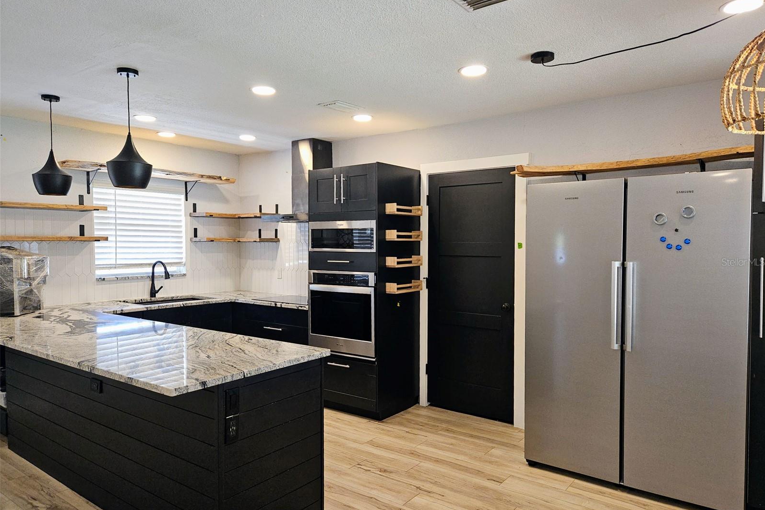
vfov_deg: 53.1
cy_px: 262
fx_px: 510
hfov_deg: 73.8
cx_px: 383
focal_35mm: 24
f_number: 1.8
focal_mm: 5.4
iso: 125
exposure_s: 1/60
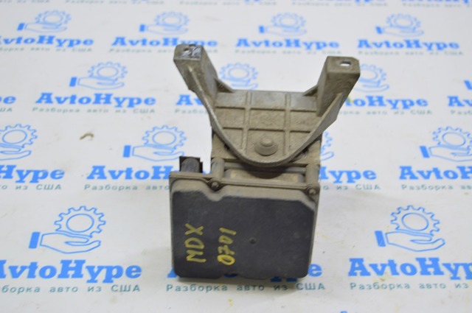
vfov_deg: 23.7
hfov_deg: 35.1
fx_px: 746
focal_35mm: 57
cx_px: 236
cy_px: 156
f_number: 5.6
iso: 400
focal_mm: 38
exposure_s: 1/20
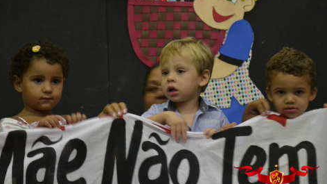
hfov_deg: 15.2
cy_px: 97
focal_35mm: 142
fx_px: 1227
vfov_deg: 8.6
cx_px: 158
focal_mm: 85
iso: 3200
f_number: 5.6
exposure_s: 1/20
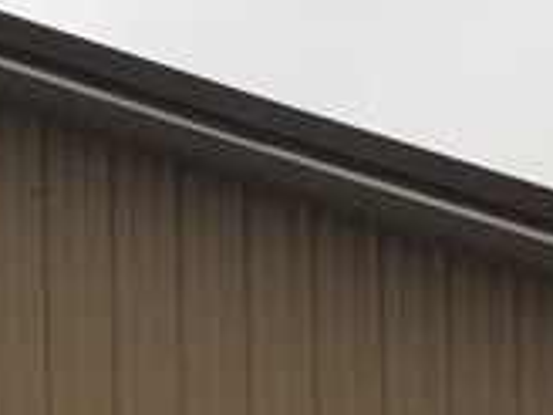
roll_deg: +0.6
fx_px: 2892
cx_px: -266
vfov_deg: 7.7
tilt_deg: +0.7
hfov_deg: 10.6
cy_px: 938
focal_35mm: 181
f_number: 2.2
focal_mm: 4.15
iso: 50
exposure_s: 1/120
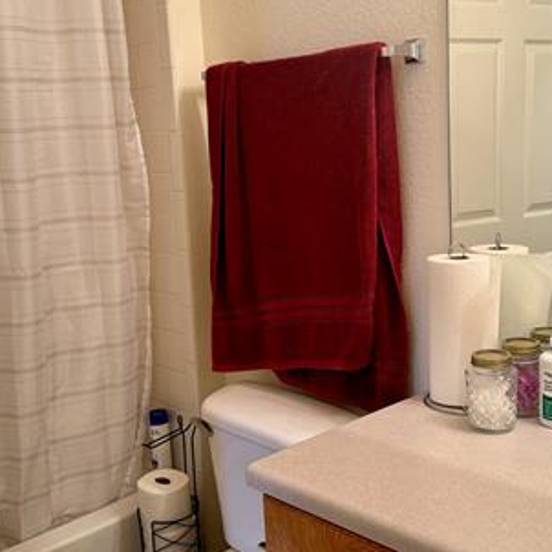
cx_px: 316
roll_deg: +3.2
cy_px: 261
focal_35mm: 45
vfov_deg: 37.5
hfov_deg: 37.5
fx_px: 812
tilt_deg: -8.8
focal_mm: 6.76
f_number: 1.78
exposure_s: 1/120
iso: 200
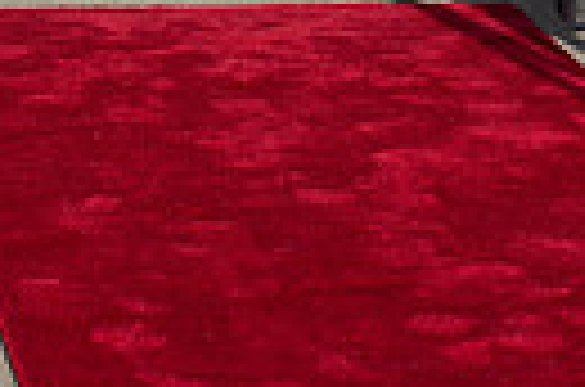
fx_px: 4280
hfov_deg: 7.8
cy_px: -554
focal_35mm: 264
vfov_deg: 5.0
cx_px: 374
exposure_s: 1/2000
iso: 320
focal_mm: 76
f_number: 5
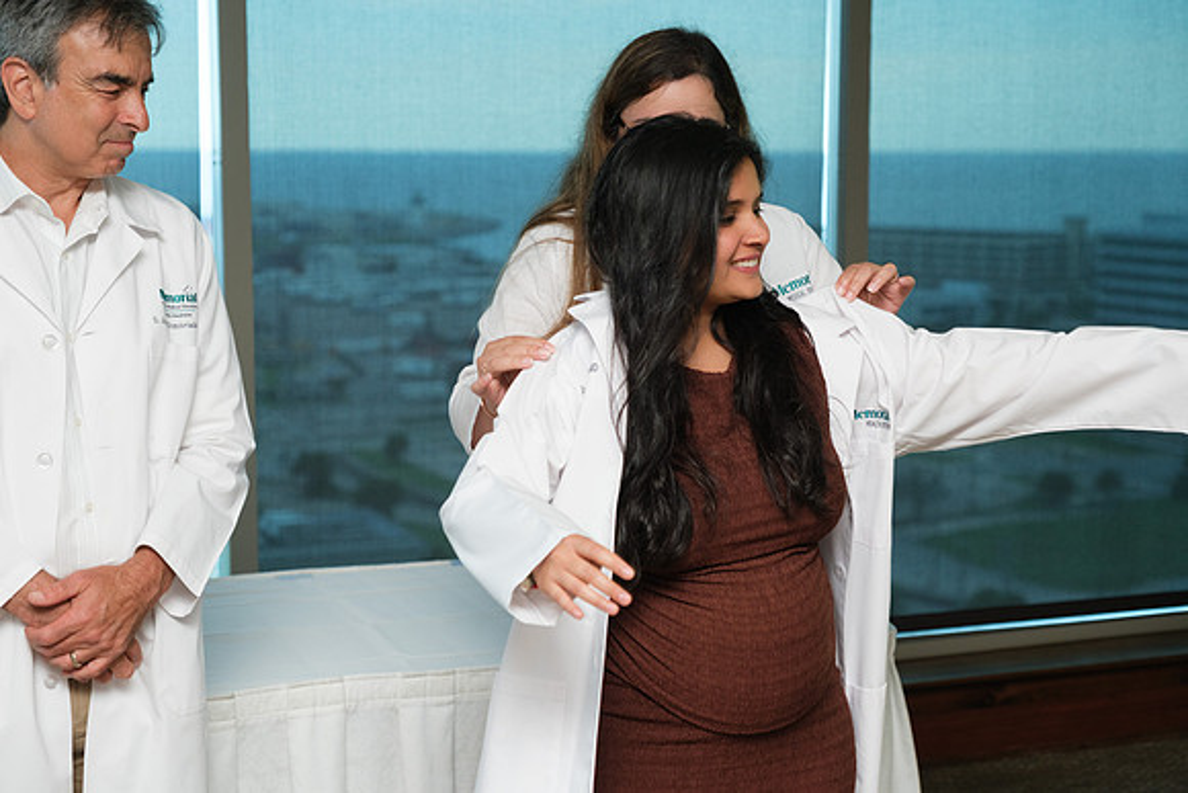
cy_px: 396
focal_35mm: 60
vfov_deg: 22.6
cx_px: 594
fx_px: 1980
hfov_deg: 33.4
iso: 640
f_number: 2.8
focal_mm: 40.1
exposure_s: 1/125
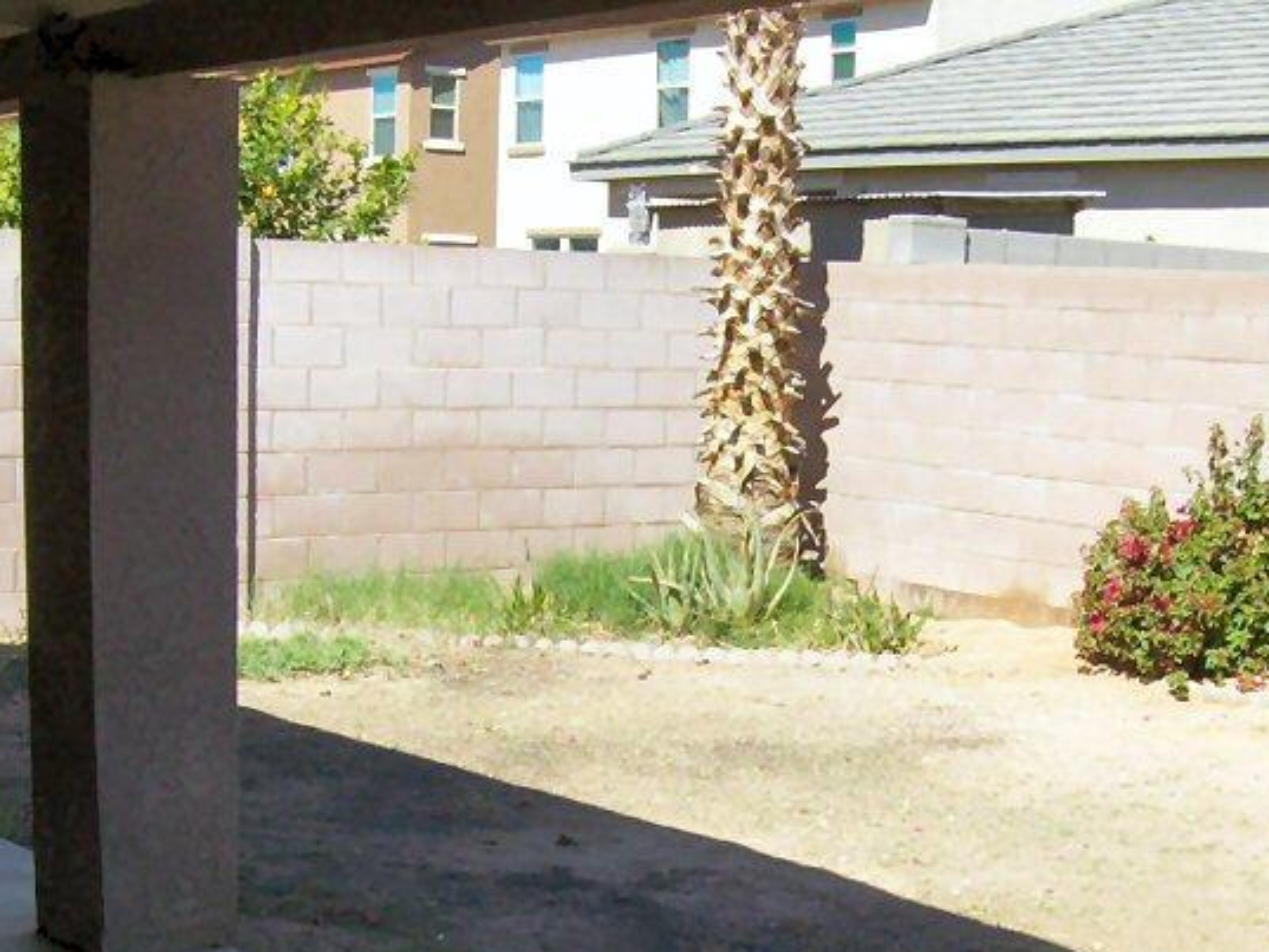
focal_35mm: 67
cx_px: 704
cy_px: 810
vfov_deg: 21.6
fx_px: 2457
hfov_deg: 28.9
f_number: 4.8
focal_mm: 6
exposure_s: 1/301
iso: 80
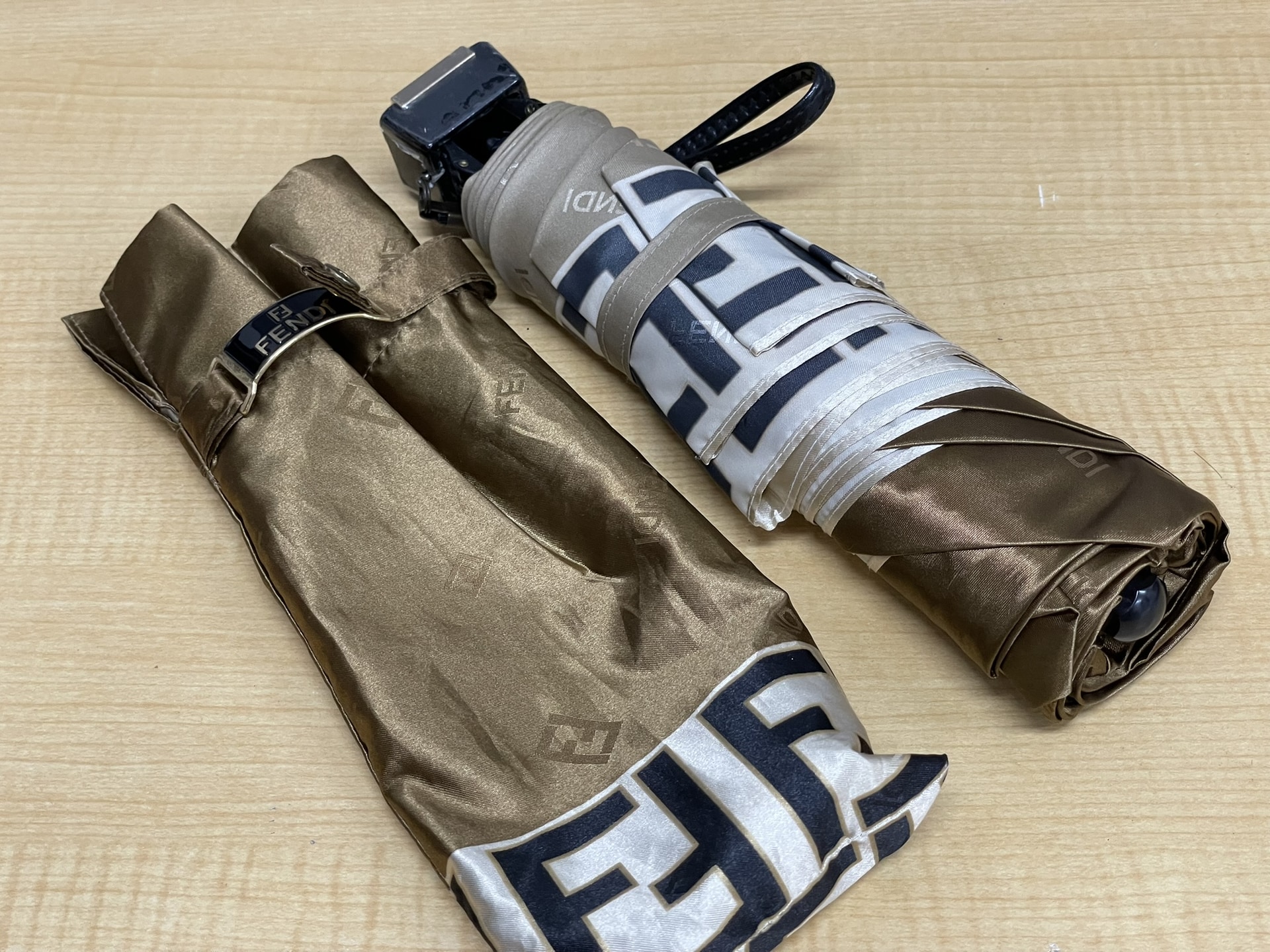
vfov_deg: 28.0
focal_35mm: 52
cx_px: 635
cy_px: 476
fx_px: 1908
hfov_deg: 36.8
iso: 160
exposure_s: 1/99
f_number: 2
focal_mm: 6
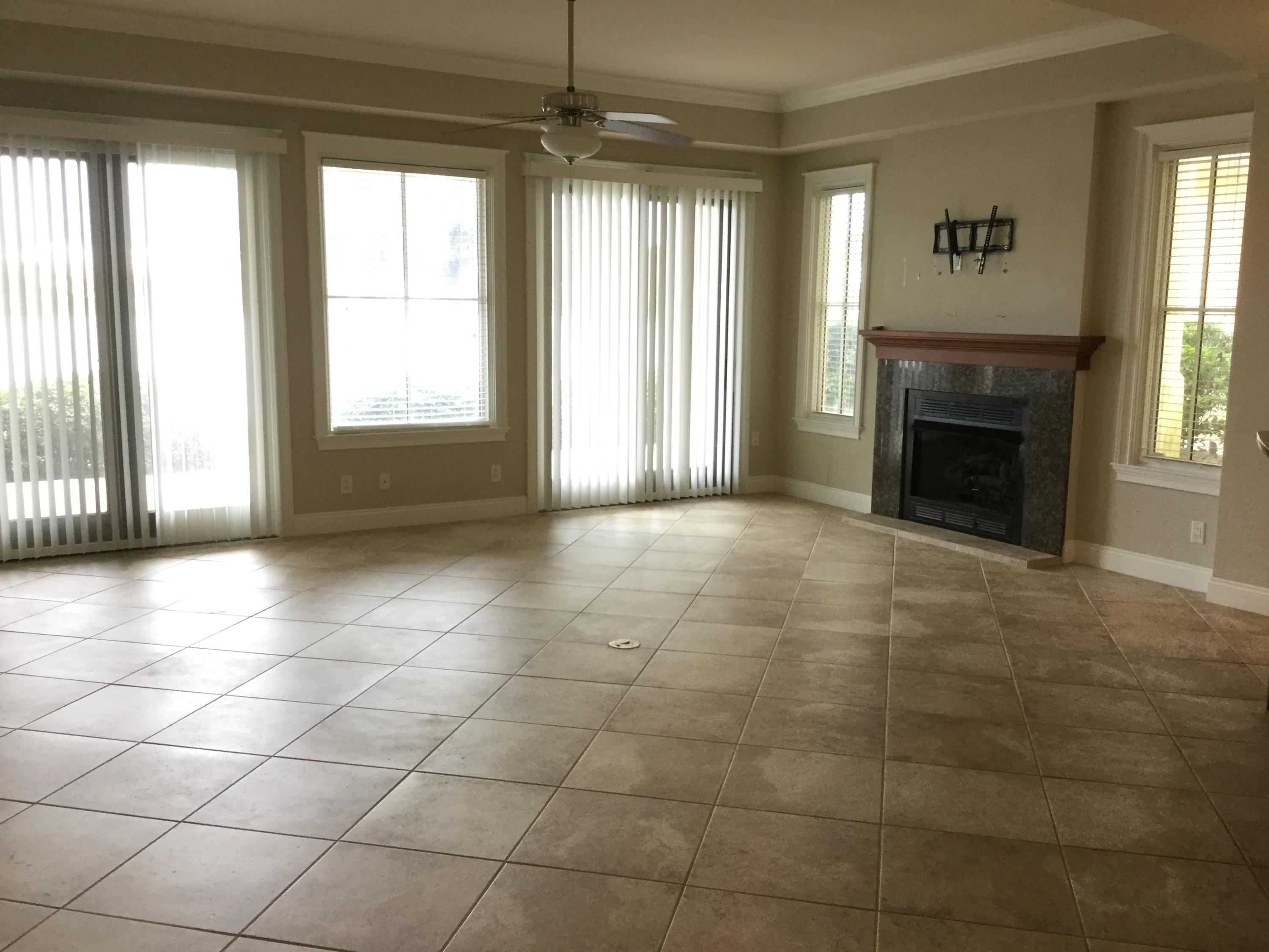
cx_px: 634
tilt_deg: -8.8
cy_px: 476
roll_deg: -1.4
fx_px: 1136
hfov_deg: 58.4
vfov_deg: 45.4
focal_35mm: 31
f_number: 2.4
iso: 80
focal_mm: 3.3
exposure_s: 1/30
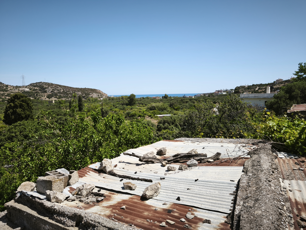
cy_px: 115
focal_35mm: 23
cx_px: 153
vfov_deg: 58.9
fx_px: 203
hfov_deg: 73.9
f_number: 1.7
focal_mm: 5.35
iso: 80
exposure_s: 1/1763
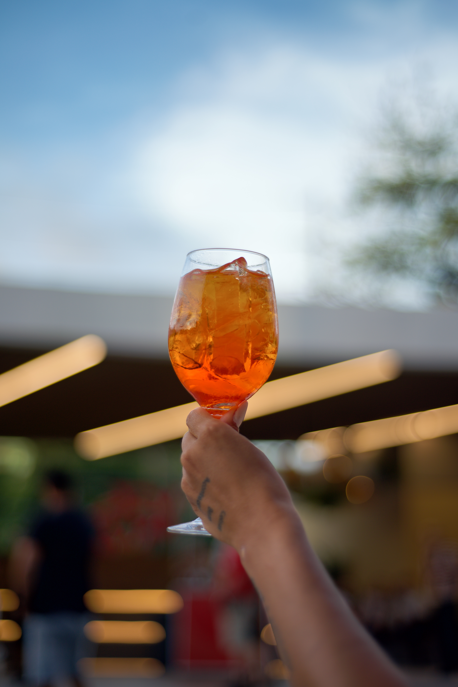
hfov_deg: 27.0
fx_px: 953
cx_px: 229
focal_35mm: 50
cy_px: 344
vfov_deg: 39.6
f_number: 1.8
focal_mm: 50
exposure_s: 1/500
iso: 100
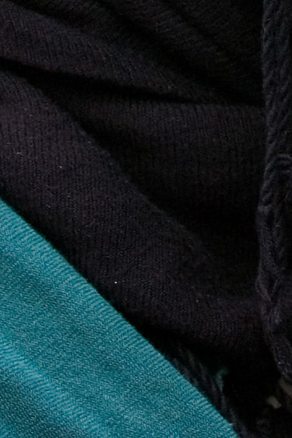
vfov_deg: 3.4
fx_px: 7210
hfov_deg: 2.3
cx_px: 138
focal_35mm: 593
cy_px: -458
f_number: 4
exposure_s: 1/60
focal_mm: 80
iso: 400
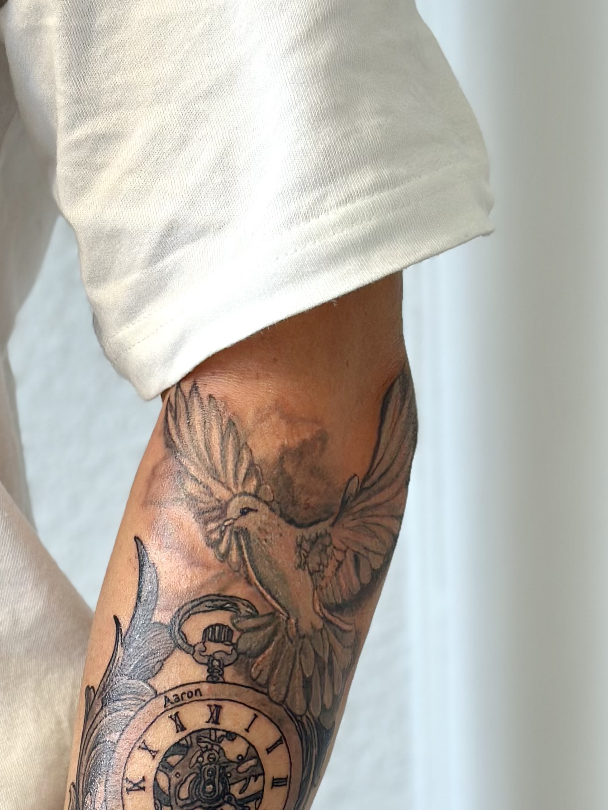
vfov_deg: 17.7
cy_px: 835
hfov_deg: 13.6
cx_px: 117
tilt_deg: -20.7
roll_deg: +3.6
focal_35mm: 108
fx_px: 2529
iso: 80
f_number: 1.78
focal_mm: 6.86
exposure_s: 1/241
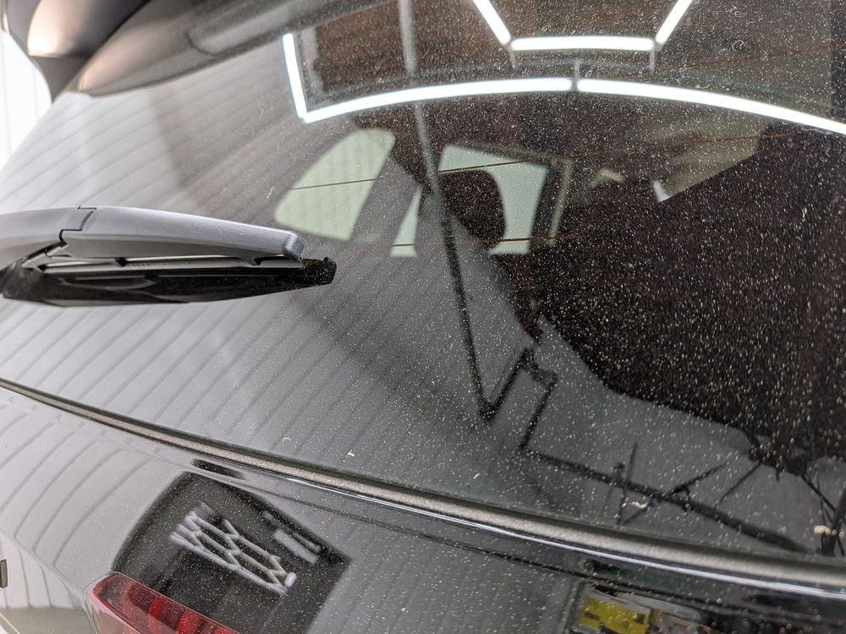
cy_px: 317
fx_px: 587
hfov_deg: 71.6
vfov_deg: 56.8
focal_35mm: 24
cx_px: 423
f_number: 1.7
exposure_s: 1/120
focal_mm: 4.53
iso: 247
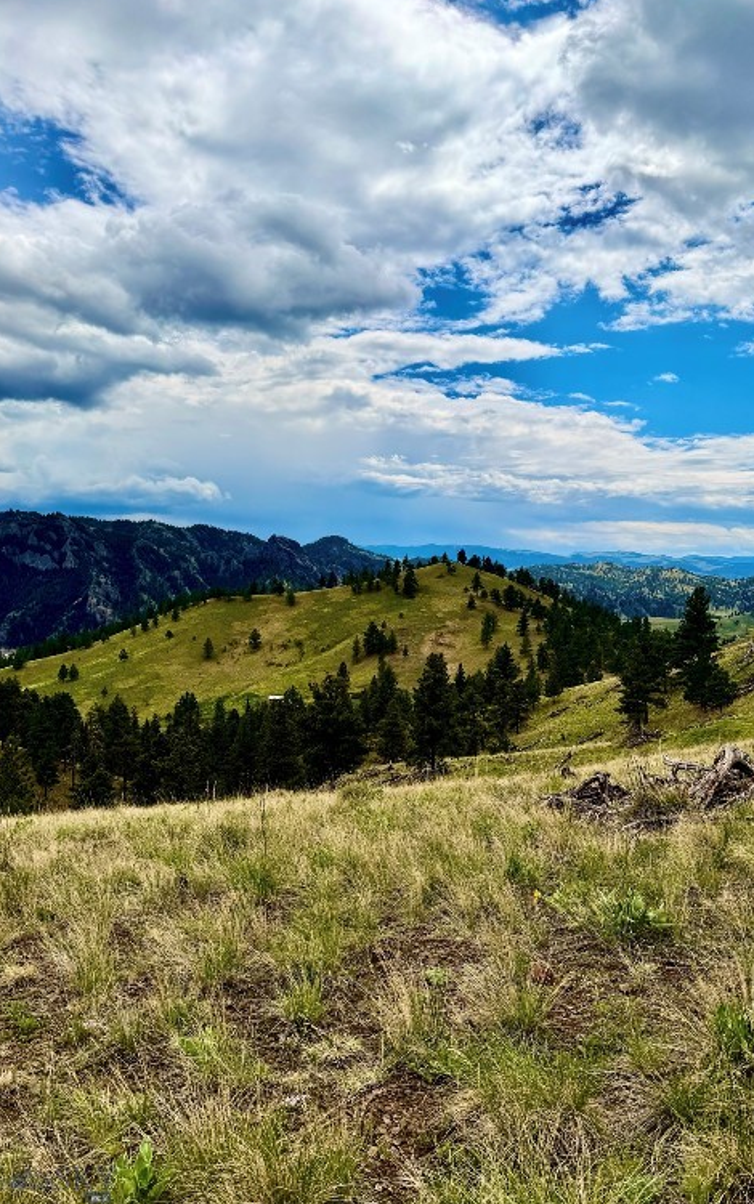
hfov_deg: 47.6
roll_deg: -0.5
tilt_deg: -2.1
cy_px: 601
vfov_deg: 70.4
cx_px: 403
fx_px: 854
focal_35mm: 26
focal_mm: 6.76
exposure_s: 1/14286
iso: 80
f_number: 1.78
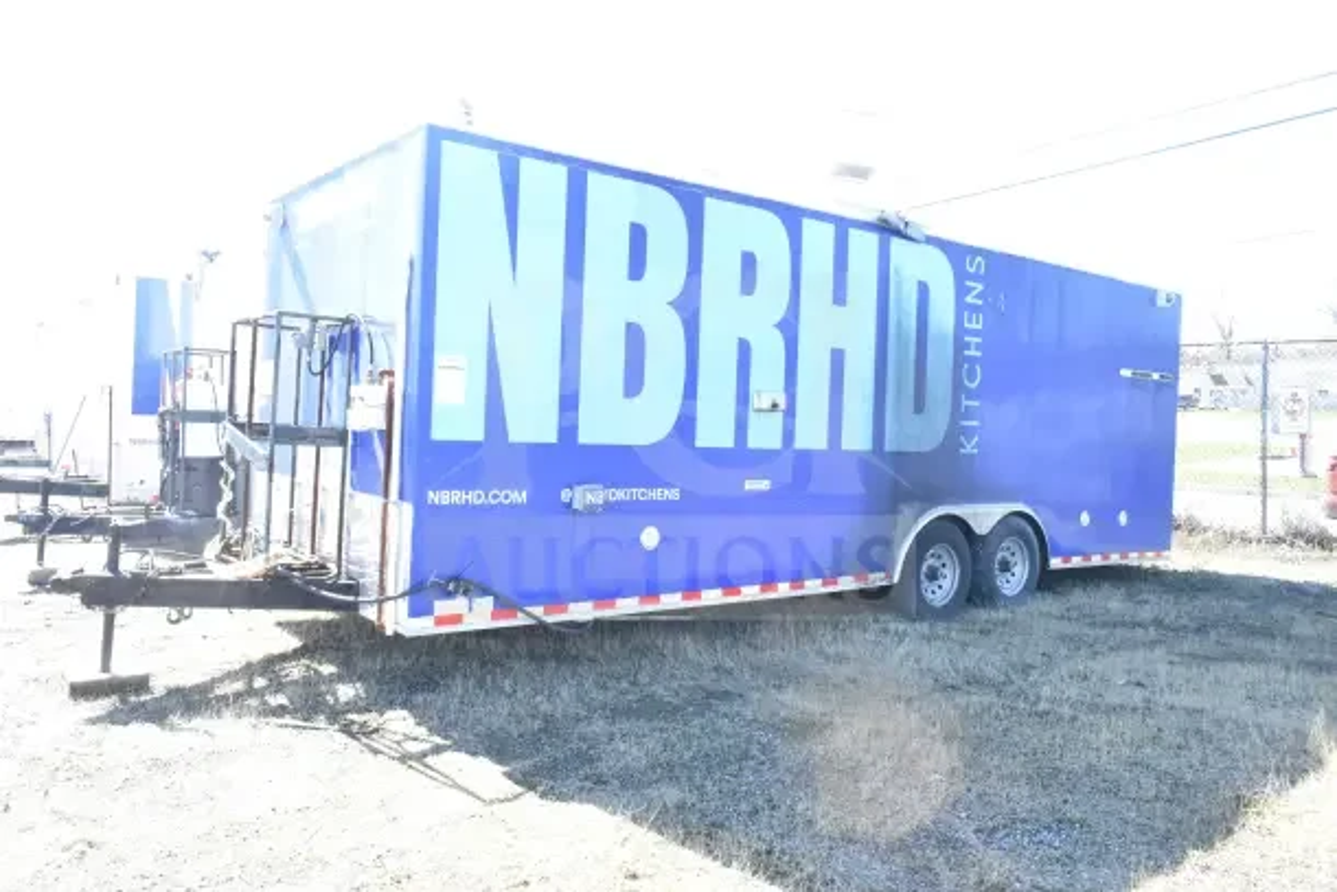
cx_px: 668
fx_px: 1003
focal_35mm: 27
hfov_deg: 67.4
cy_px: 446
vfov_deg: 48.0
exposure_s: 1/640
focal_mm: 18
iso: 6400
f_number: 13
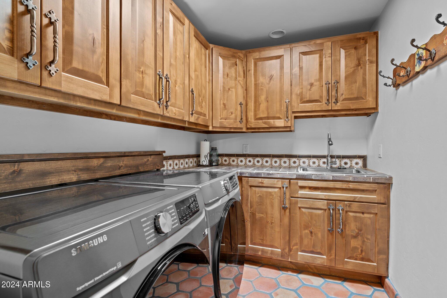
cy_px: 149
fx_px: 216
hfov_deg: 92.0
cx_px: 224
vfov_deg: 69.2
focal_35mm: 17
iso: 400
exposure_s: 1.6
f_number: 8
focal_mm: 17.4
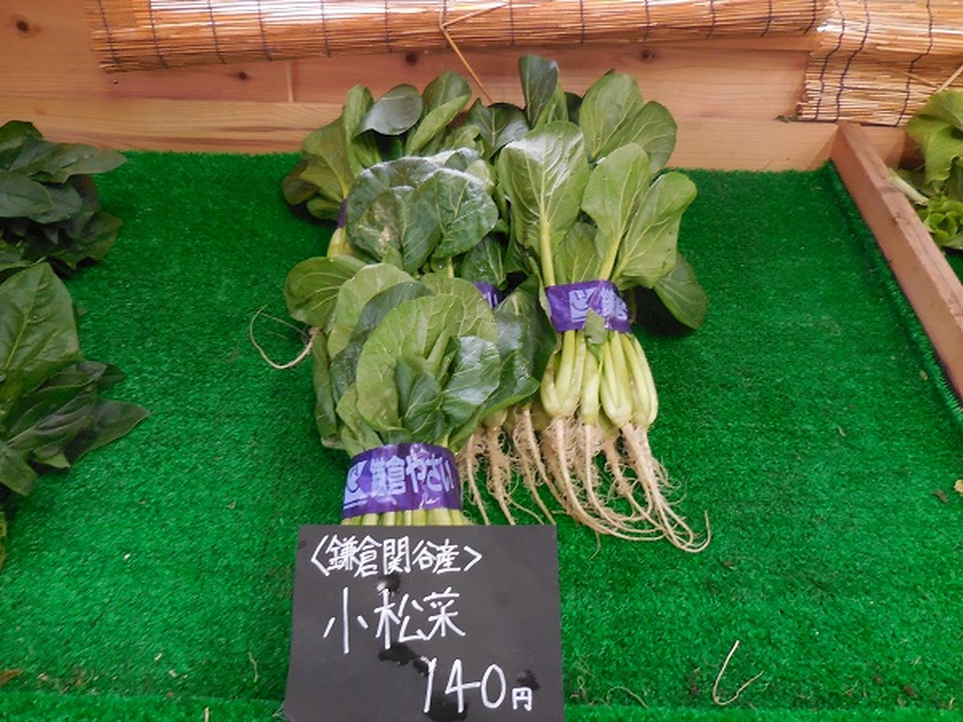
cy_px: 361
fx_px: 695
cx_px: 482
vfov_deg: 54.9
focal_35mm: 25
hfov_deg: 69.4
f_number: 3.3
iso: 400
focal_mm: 4.5
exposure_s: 1/30
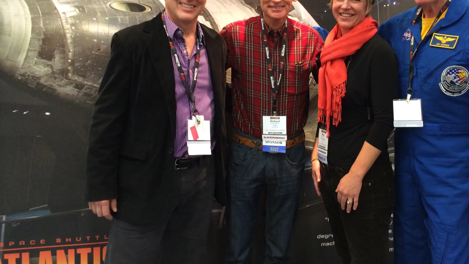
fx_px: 497
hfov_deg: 50.1
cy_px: 55
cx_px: 284
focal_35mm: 40
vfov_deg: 29.1
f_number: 2.2
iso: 250
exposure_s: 1/30
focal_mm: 4.12
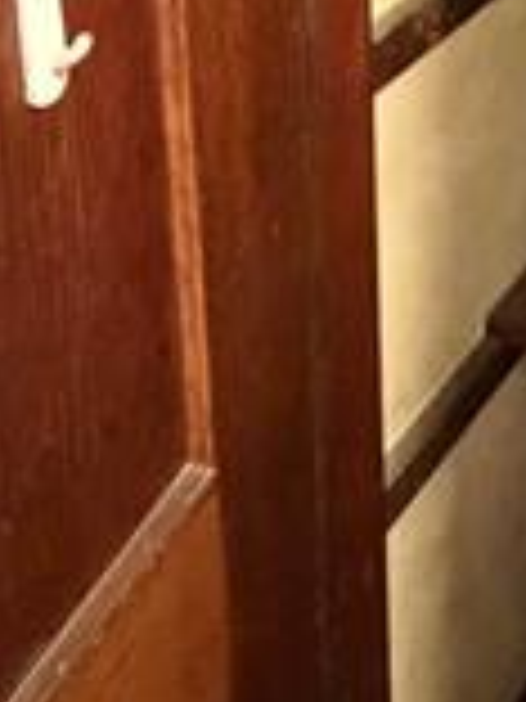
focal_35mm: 69
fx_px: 1398
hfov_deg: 20.8
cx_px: 495
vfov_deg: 23.6
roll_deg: -0.5
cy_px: -292
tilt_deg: -15.1
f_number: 2.2
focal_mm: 2.22
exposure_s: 1/32
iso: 1600
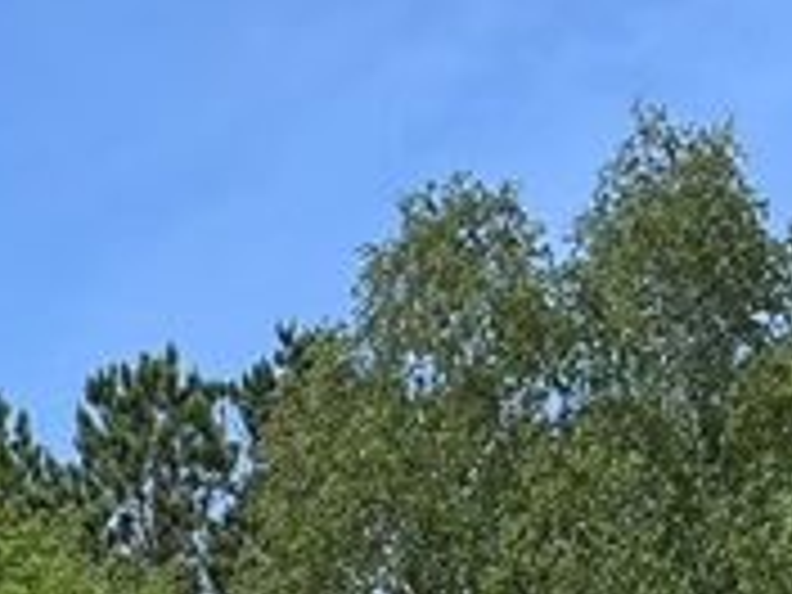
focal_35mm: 151
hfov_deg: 12.7
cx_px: -202
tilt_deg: +5.9
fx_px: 3455
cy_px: 1323
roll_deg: +1.0
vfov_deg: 9.0
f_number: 1.5
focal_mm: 5.7
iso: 50
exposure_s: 1/2994
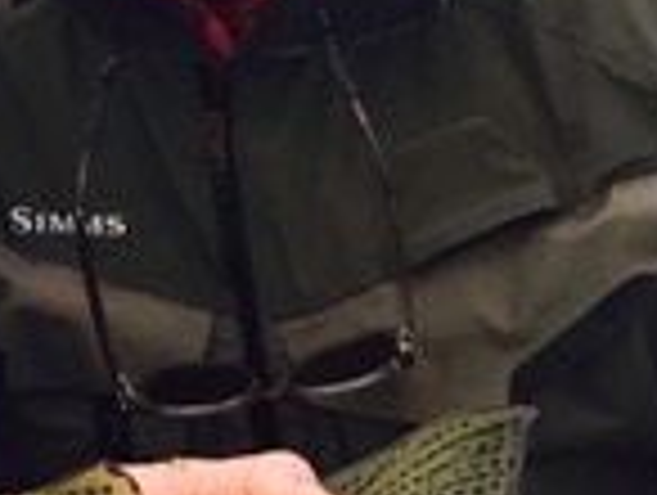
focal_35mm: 127
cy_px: 297
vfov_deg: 11.7
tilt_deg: -9.3
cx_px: -252
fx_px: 2414
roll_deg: +0.9
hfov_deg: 14.7
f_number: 2.2
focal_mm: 4.15
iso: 50
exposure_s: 1/120
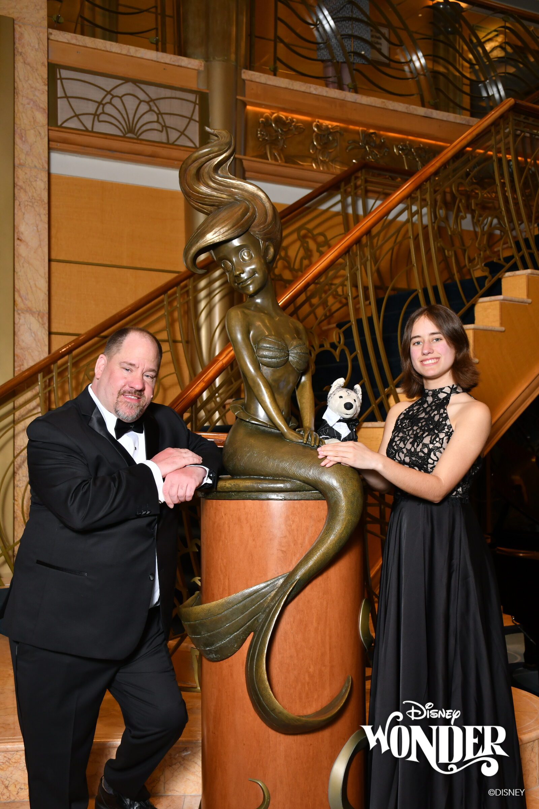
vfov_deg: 49.6
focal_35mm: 39
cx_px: 270
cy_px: 404
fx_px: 876
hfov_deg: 34.2
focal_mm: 26
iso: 400
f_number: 5.6
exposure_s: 1/125
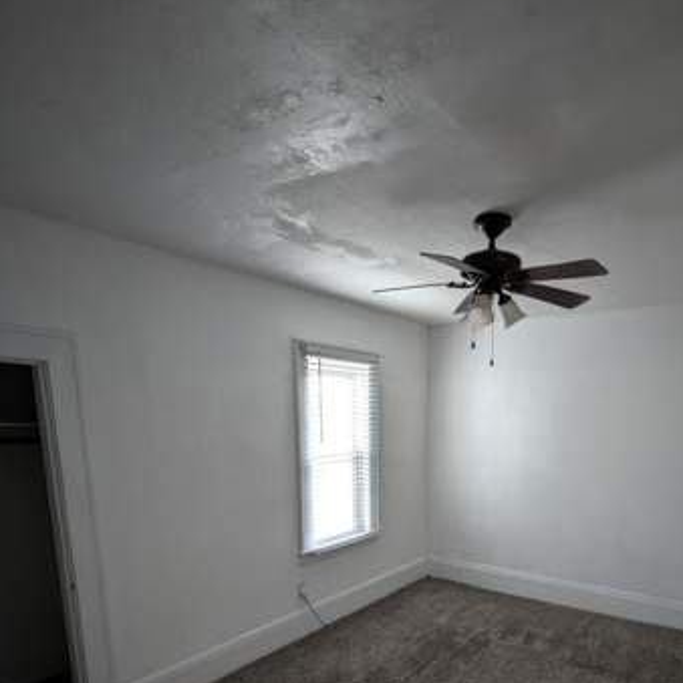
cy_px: 516
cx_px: 433
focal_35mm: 20
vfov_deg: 69.7
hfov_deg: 73.4
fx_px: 446
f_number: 1.7
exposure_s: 1/23.9
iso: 386
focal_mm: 2.02
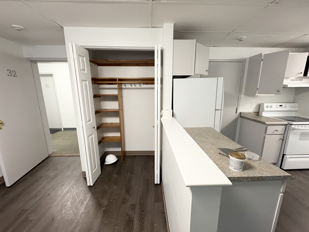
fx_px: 125
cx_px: 154
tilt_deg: -12.2
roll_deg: -0.2
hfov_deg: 102.1
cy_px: 116
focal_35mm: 14
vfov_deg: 85.7
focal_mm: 2.22
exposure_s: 1/60
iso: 250
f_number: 2.2
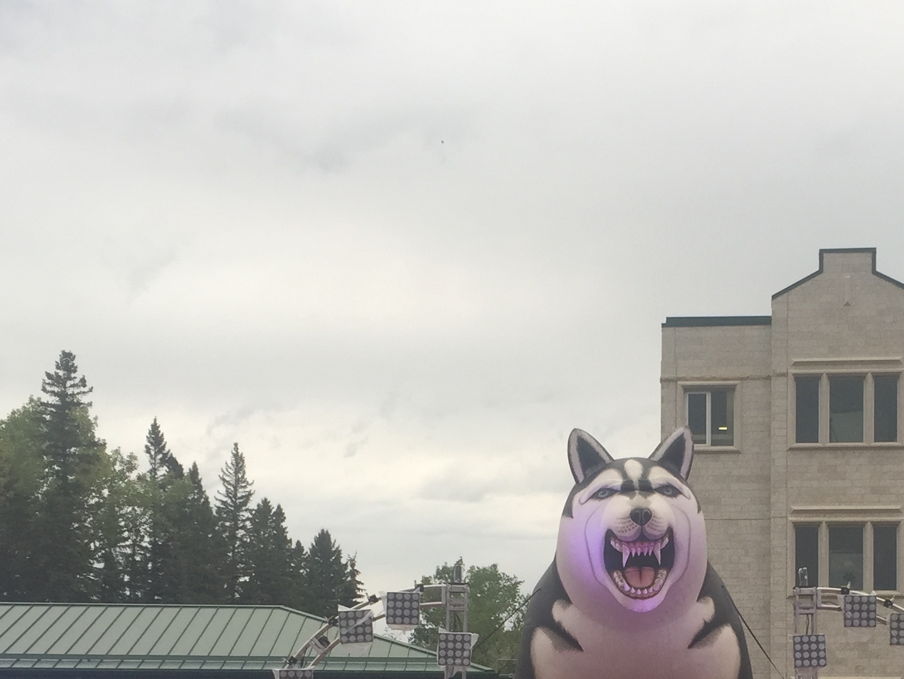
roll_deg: -0.3
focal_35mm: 66
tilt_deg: +1.9
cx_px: 620
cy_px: 737
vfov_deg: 21.2
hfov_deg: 29.1
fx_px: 1724
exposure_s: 1/120
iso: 32
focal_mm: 4.15
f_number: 2.2
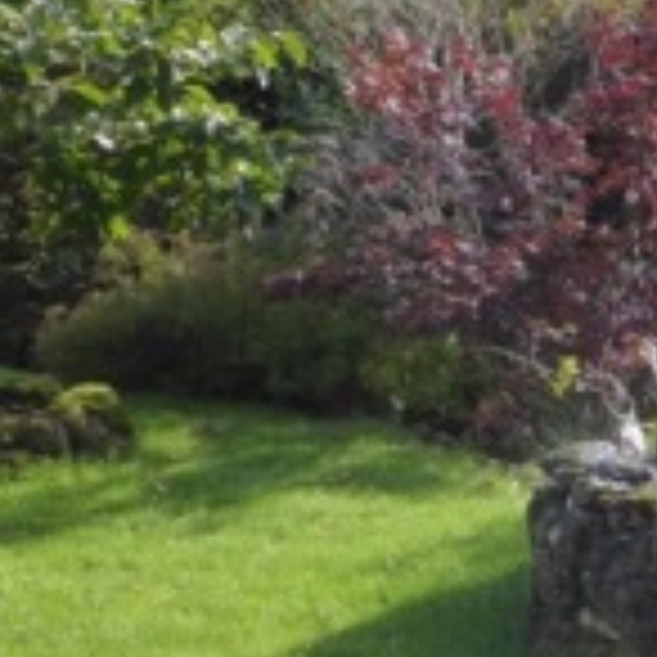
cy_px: 320
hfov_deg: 16.9
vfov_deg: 18.1
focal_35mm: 96
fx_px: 2061
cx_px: 891
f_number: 3.6
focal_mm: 5.4
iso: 200
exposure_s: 1/500
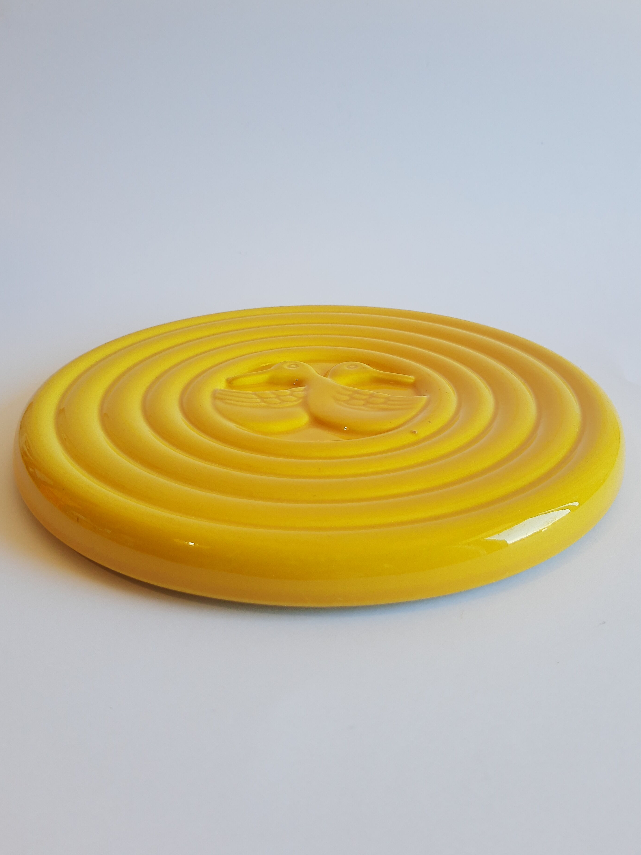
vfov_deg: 61.5
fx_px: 716
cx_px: 319
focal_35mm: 29
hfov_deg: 48.2
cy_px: 388
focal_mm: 3.95
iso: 41
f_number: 1.8
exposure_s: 1/50
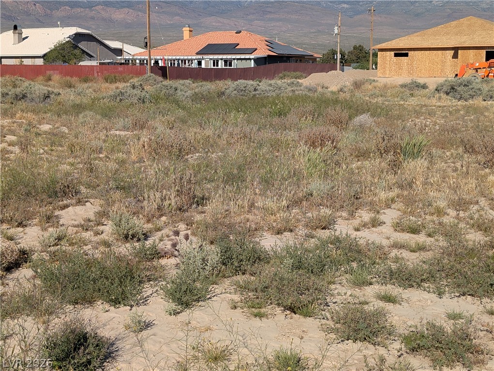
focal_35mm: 49
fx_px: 700
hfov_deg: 38.9
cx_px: 247
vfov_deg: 29.7
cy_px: 186
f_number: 1.68
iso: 22
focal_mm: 6.9
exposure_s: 1/2037
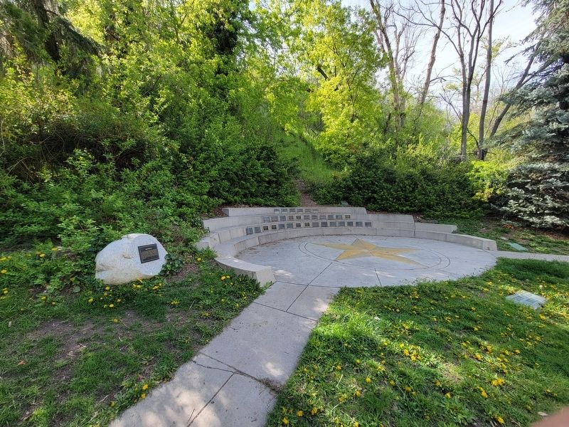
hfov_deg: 106.2
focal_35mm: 13
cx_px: 284
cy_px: 214
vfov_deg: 89.9
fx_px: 214
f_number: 2.2
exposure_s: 1/243
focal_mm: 2.2
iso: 50
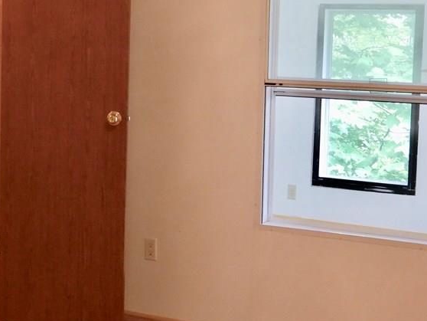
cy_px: 122
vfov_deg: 16.8
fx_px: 1086
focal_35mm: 88
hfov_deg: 22.1
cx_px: 130
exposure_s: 1/80
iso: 3200
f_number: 5.2
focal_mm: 24
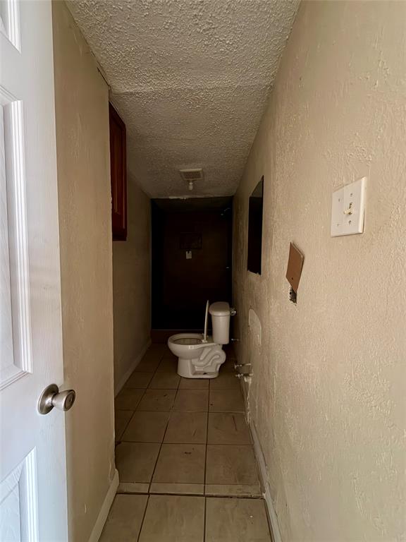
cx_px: 203
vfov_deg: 102.1
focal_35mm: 14
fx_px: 219
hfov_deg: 85.7
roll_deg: -0.2
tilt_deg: -2.5
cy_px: 271
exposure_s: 1/13
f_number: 2.2
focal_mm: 2.22
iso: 640
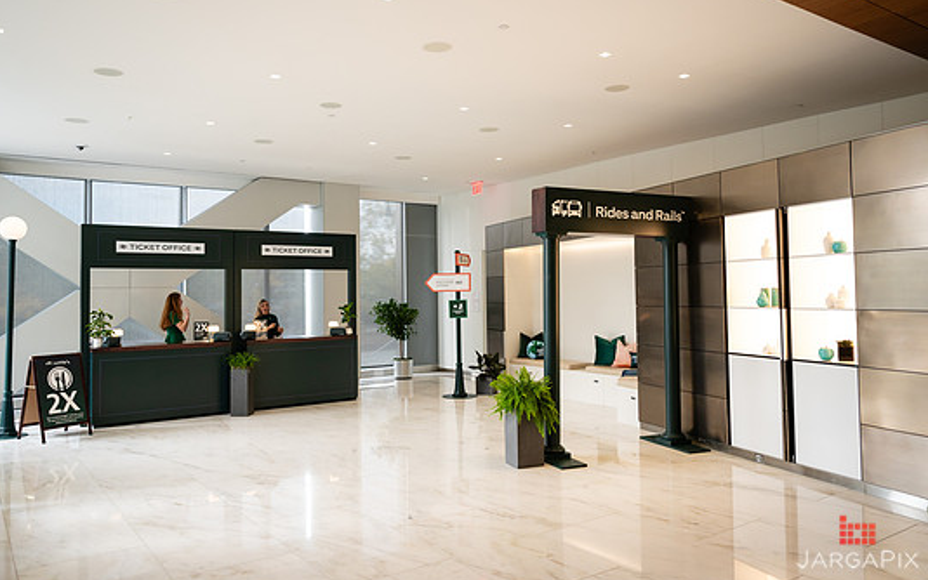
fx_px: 708
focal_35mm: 28
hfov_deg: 66.5
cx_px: 471
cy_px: 268
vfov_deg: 44.5
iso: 640
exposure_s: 1/160
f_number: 3.2
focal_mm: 24
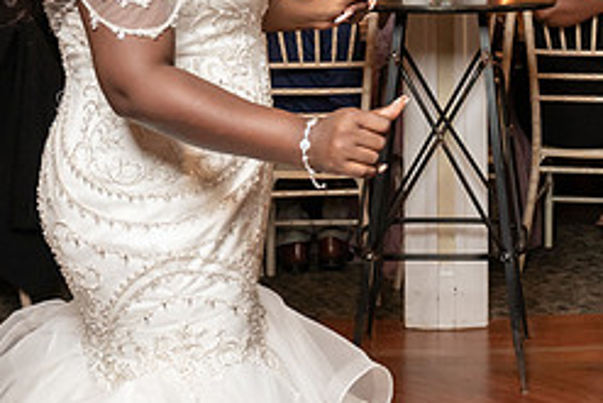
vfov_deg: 15.2
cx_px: 497
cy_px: -42
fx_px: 1475
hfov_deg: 22.7
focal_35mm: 88
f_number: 5.6
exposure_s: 1/200
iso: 4000
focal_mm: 36
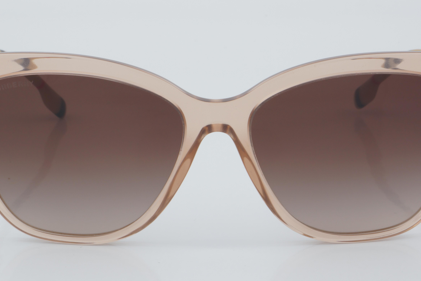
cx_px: 217
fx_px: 1318
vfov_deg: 12.2
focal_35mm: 113
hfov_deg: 18.2
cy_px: 129
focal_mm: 55
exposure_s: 1/4
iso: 100
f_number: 32
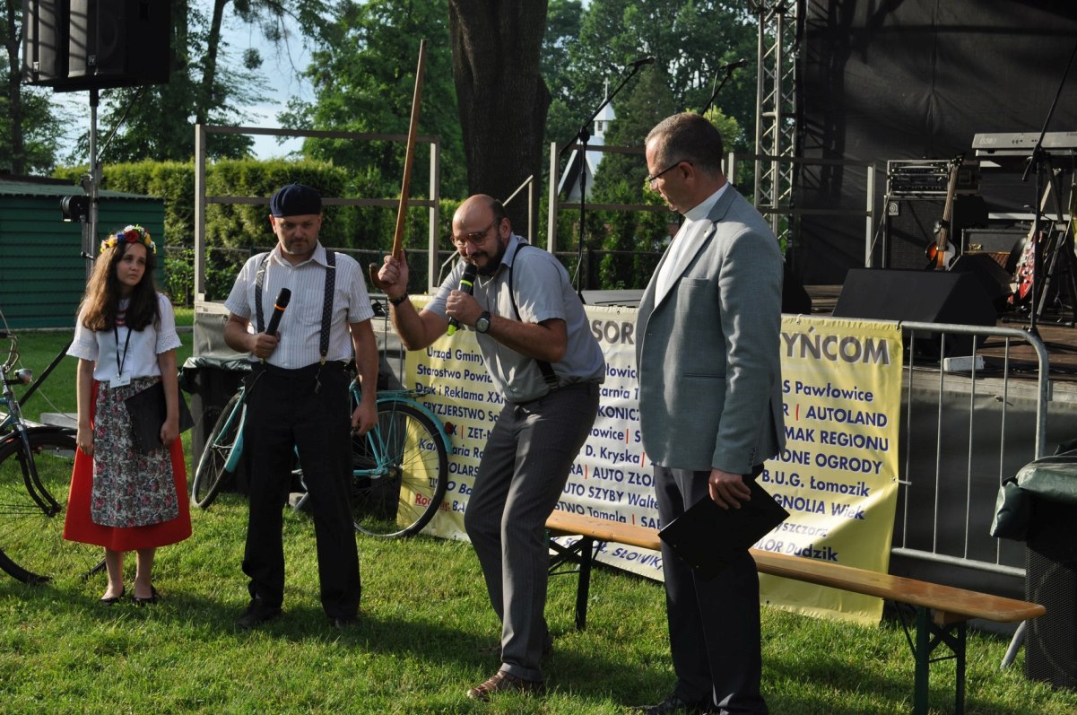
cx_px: 538
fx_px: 1613
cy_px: 358
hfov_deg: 36.9
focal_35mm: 54
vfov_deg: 25.0
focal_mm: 36
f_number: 7.1
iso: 200
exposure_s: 1/200
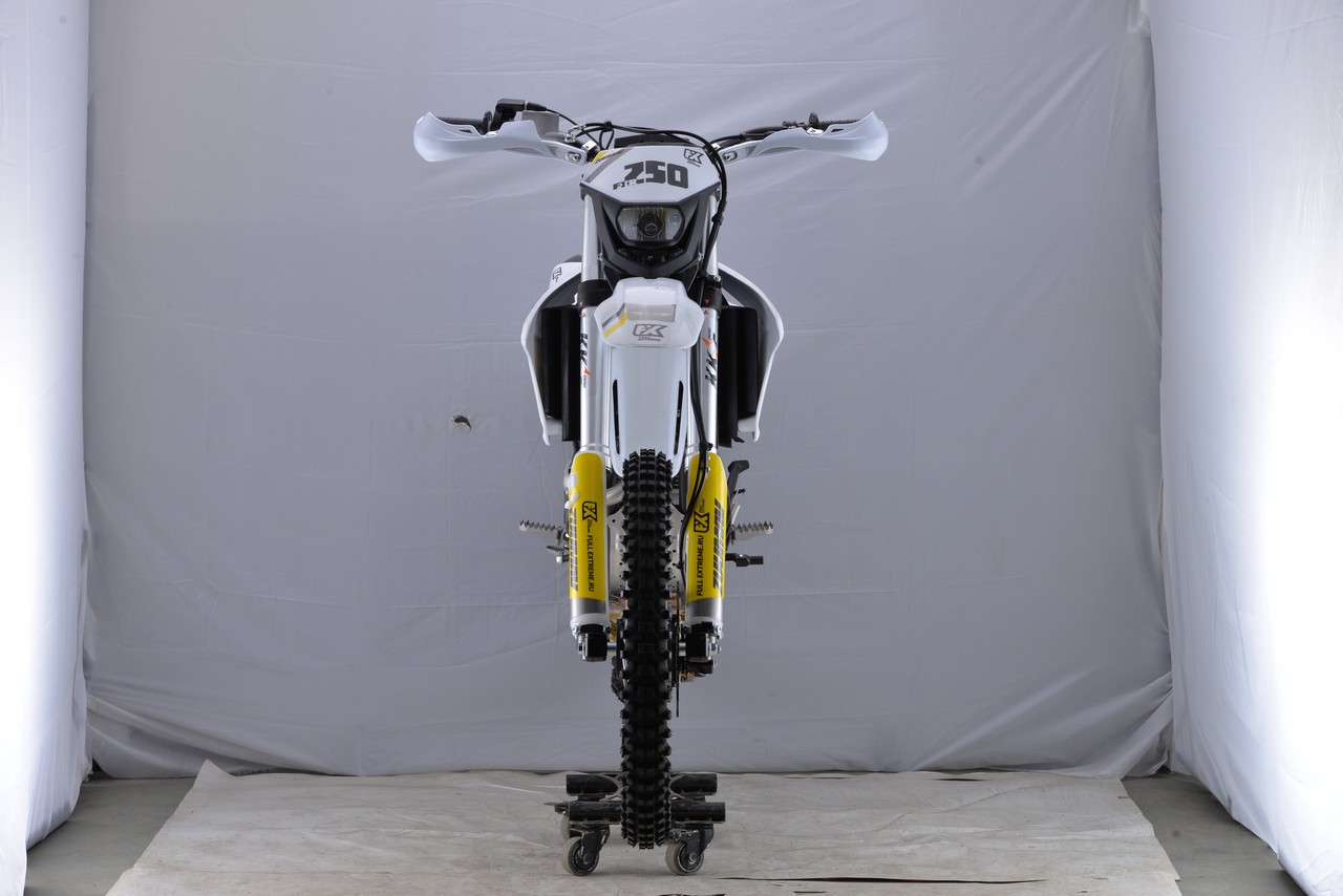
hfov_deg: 19.5
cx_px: 672
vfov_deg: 13.0
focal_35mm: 105
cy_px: 448
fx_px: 3918
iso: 100
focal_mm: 105
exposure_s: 1/160
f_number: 13
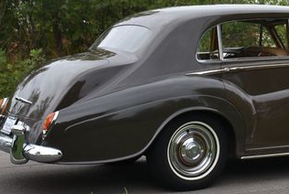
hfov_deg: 22.0
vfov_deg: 15.1
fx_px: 732
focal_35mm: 91
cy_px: 74
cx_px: 236
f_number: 4.5
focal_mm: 30
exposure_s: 1/250
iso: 100
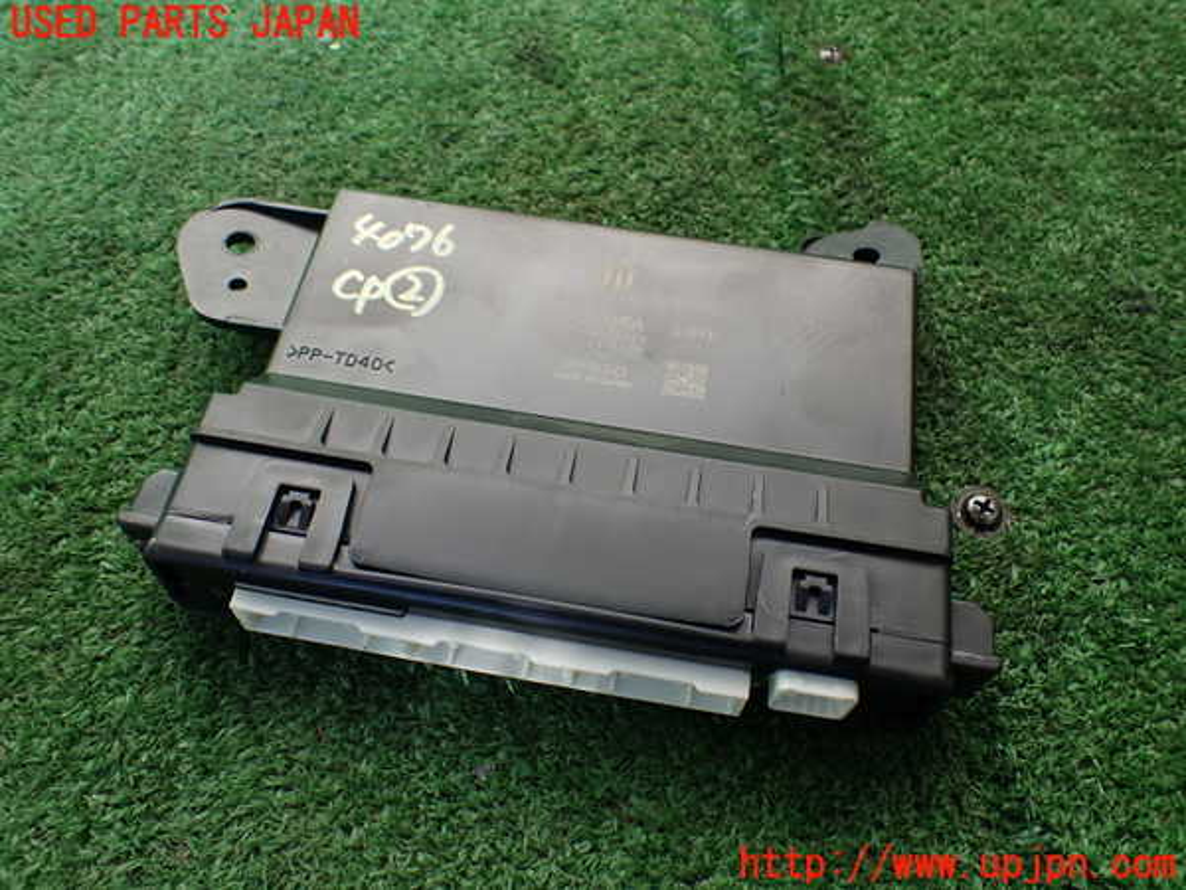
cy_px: 445
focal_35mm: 30
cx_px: 593
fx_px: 1028
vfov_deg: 46.8
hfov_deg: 60.0
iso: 125
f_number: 2.3
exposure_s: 1/125
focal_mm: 5.4
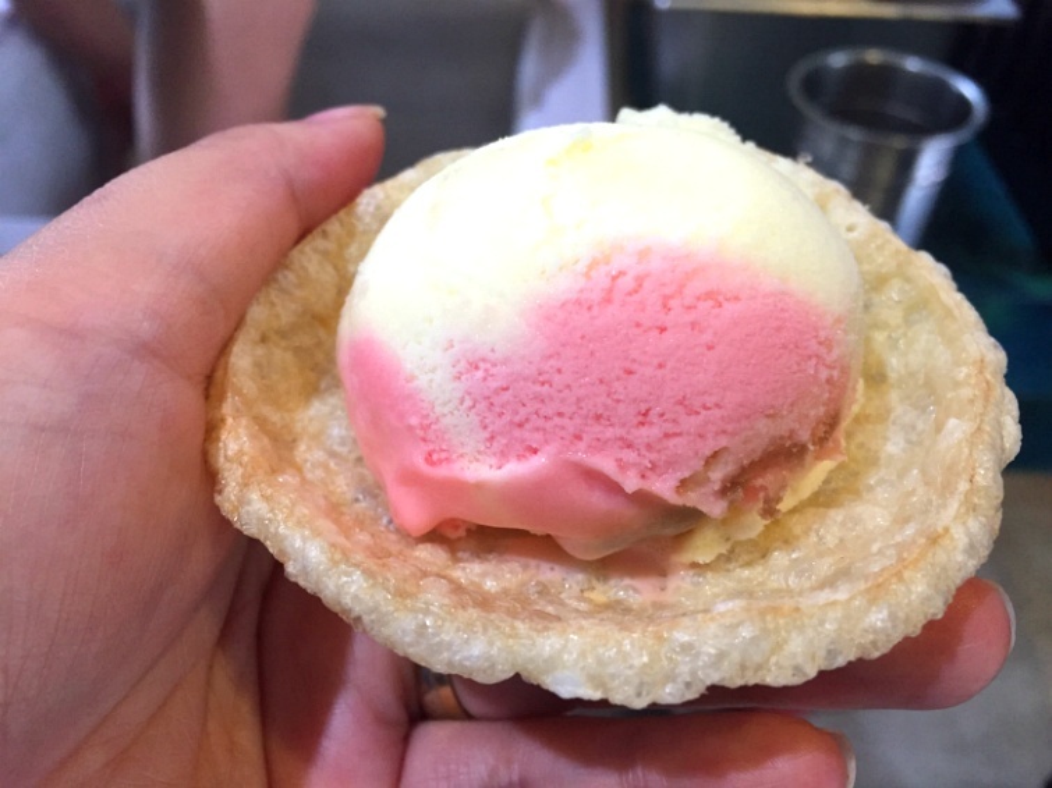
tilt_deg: -44.9
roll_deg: -1.5
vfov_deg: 48.2
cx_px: 526
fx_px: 881
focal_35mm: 29
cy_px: 394
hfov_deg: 61.7
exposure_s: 1/30
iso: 125
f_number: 2.2
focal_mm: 4.15
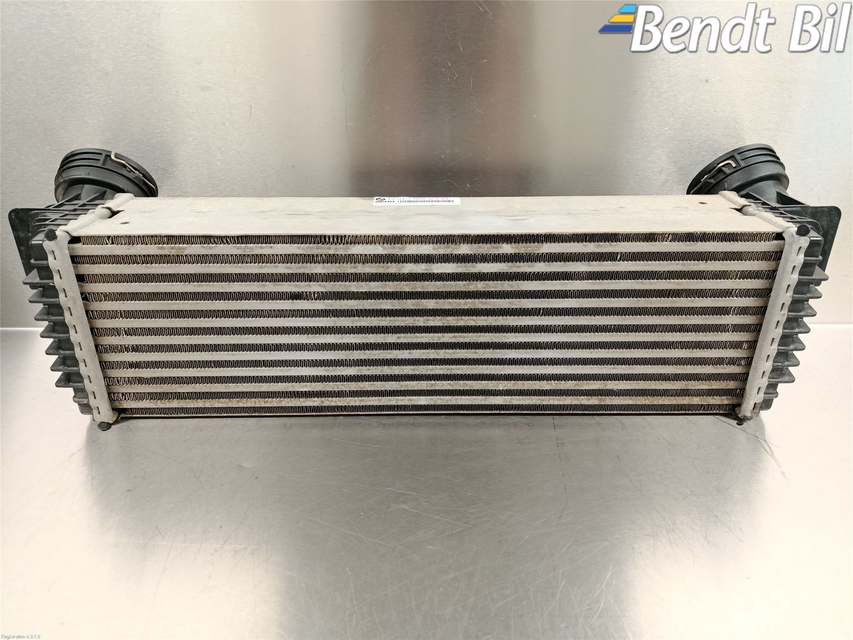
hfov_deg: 71.6
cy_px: 320
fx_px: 591
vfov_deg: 56.8
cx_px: 426
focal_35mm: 24
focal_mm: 5.24
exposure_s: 1/25
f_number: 1.7
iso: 1170
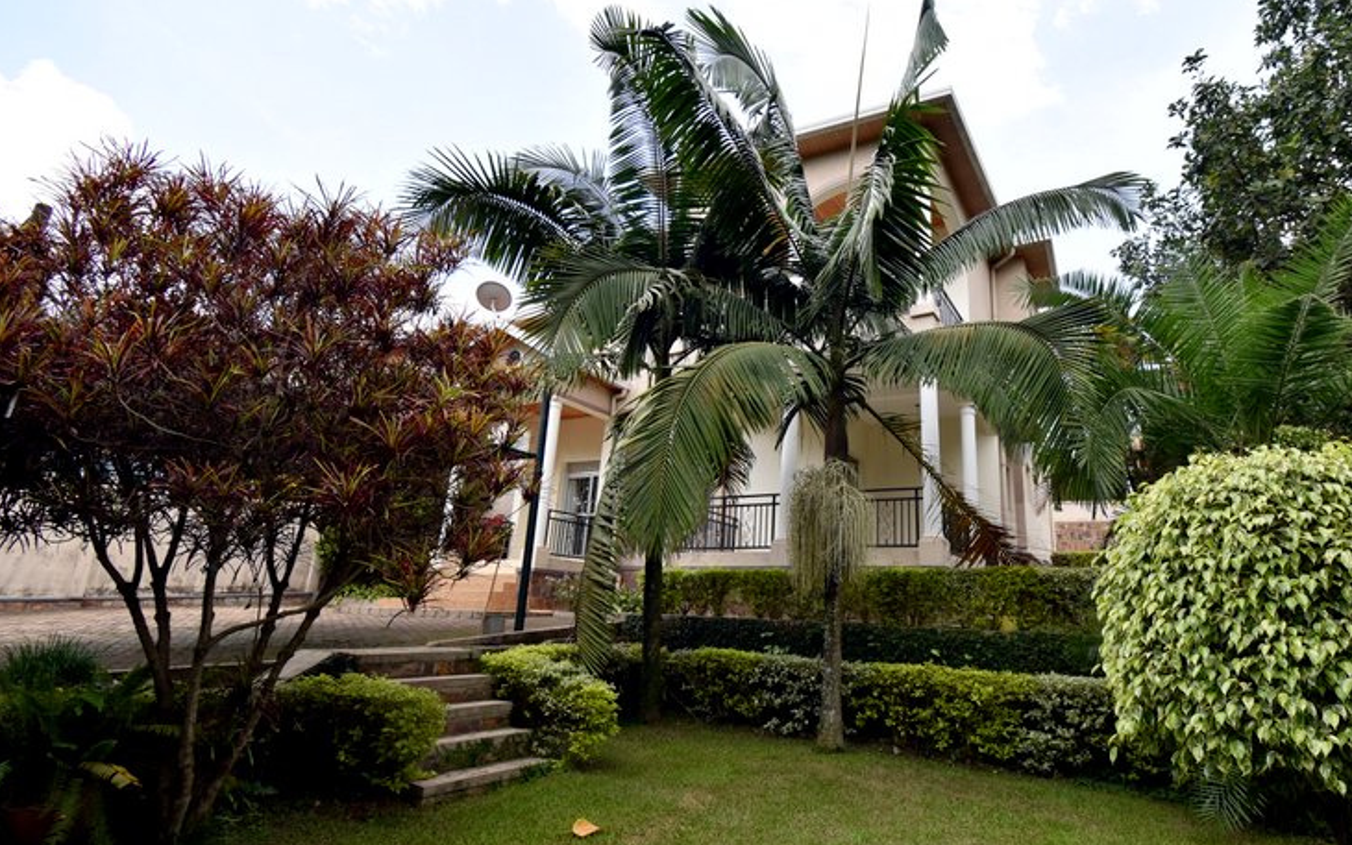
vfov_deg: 65.0
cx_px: 790
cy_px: 405
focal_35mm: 18
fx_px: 663
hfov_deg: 90.3
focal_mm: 10
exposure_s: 1/80
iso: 100
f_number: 8
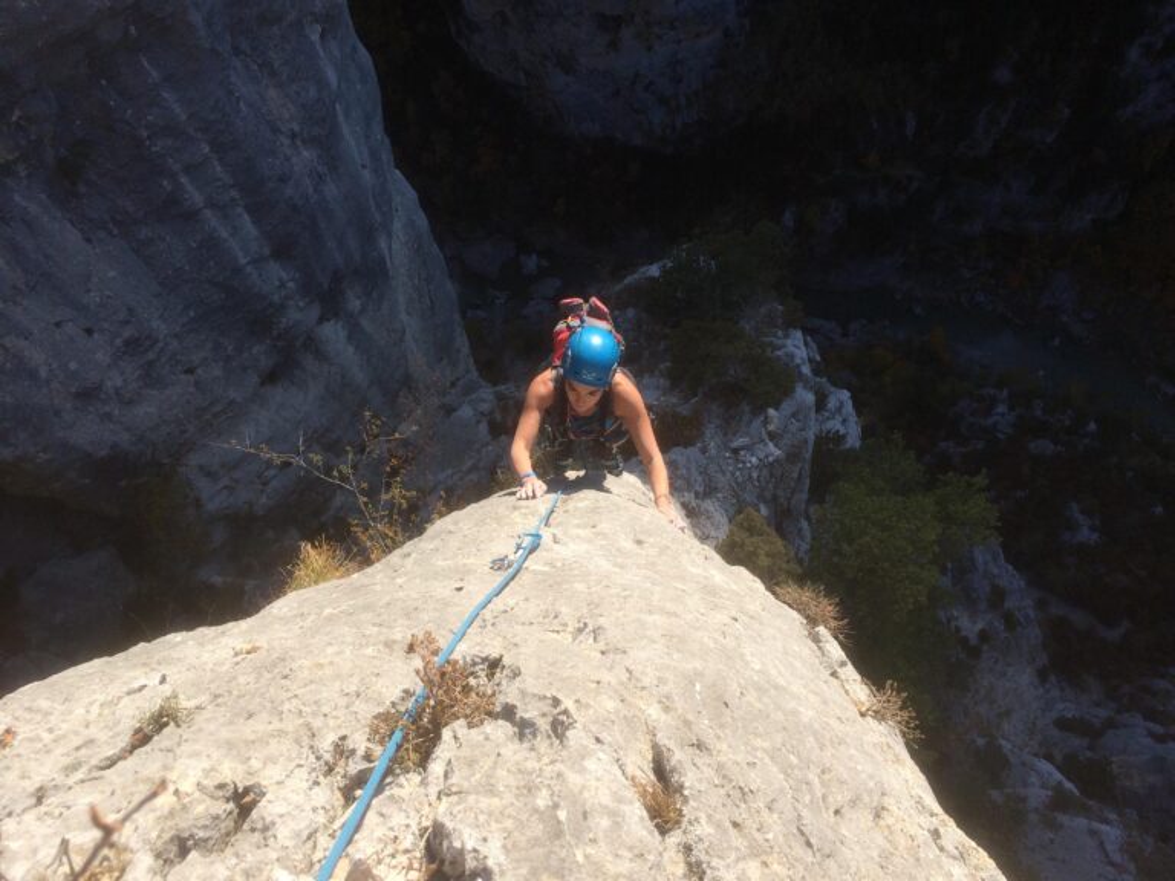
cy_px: 440
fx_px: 984
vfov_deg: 48.2
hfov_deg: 61.7
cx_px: 588
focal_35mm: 29
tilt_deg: -70.6
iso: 32
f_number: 2.2
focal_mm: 4.15
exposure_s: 1/1368
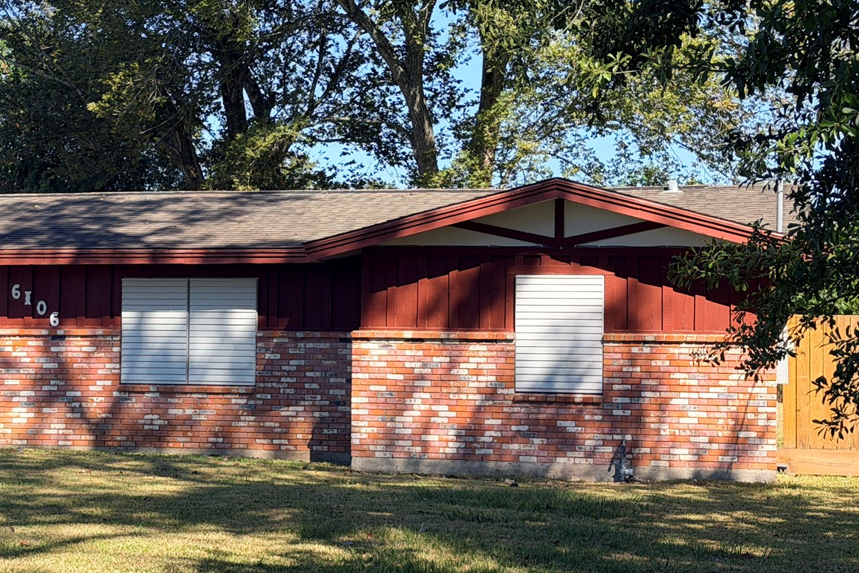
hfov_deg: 24.5
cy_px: 294
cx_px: 221
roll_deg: -1.7
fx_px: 1956
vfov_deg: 16.6
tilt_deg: +1.4
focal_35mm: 82
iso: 64
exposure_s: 1/3096
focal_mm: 6.76
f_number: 1.78
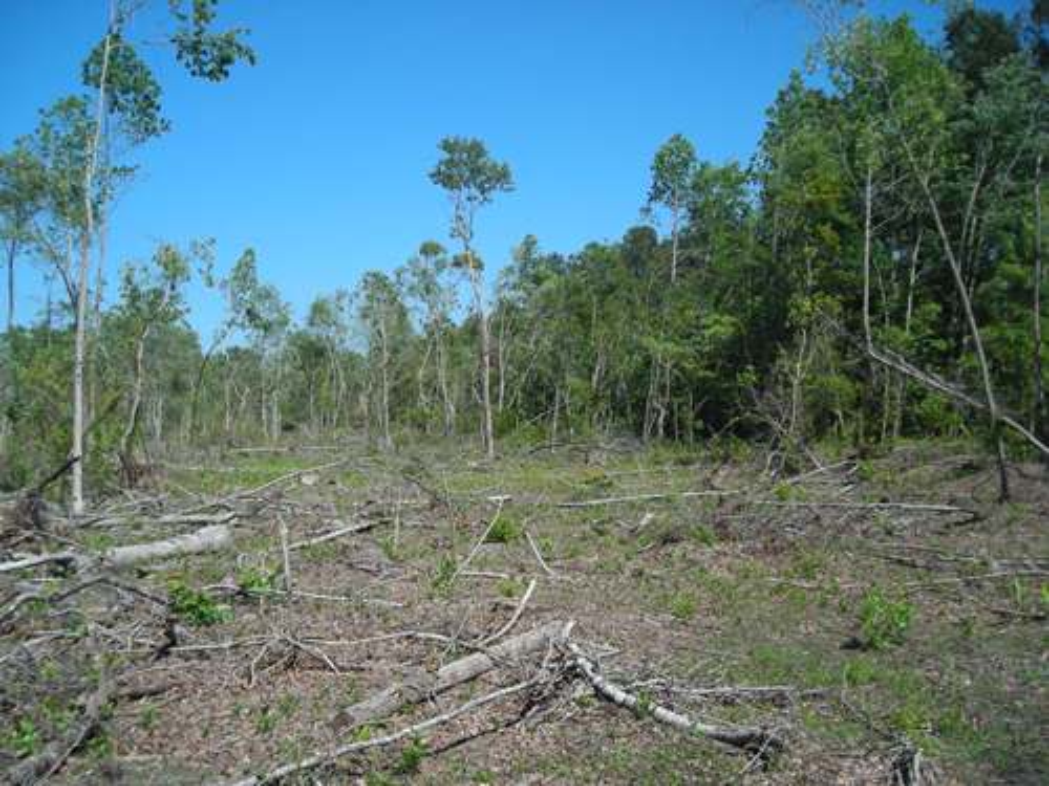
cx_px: 524
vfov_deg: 37.7
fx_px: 1152
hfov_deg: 49.0
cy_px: 393
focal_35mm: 38
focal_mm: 6.3
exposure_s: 1/172
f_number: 6.4
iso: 50
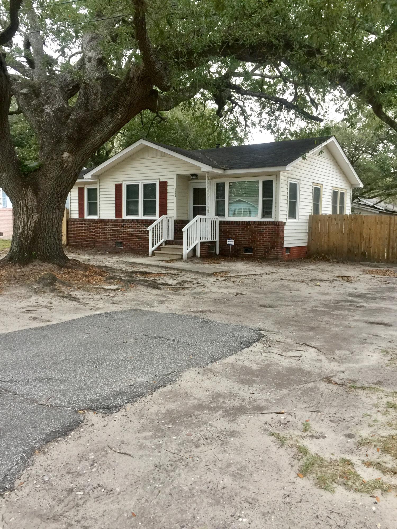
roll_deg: -0.6
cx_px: 198
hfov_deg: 48.2
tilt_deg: -3.9
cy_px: 264
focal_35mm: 29
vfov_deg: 61.7
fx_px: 443
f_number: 2.2
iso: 50
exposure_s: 1/15
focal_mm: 4.15
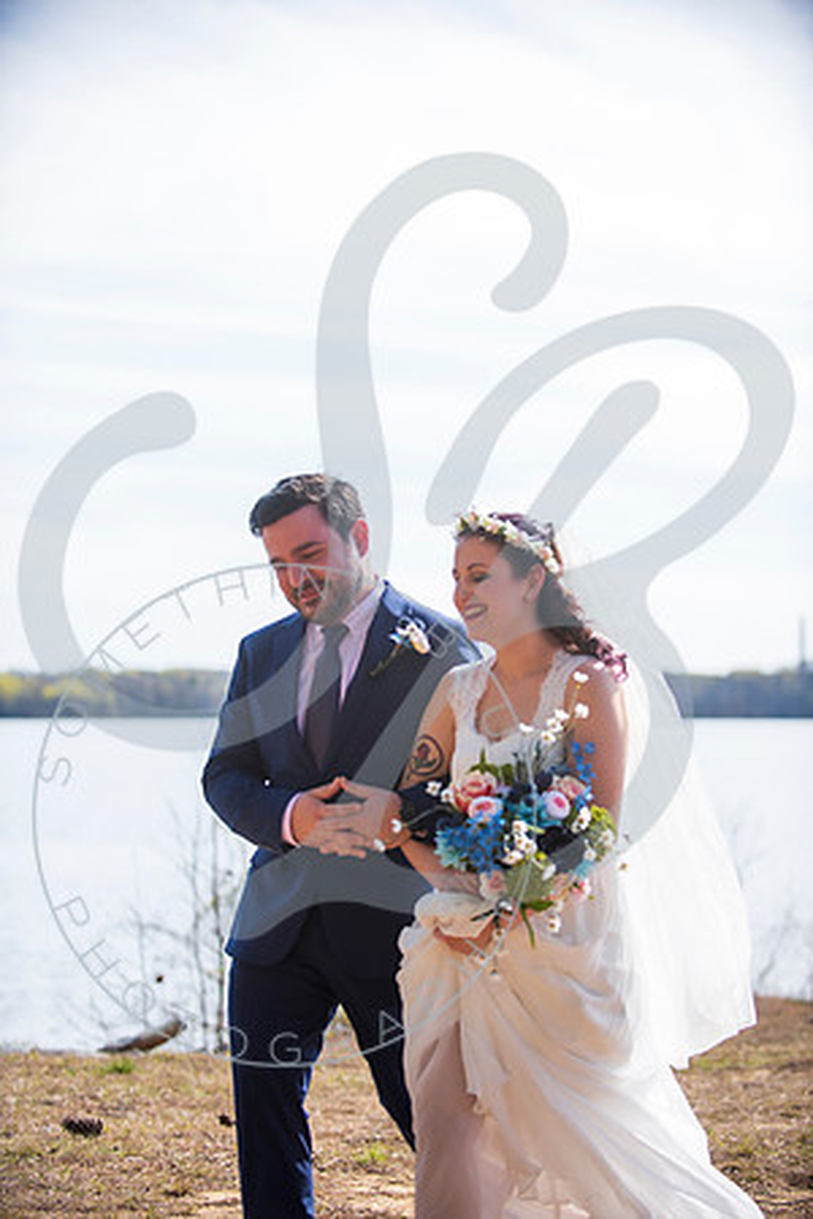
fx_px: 2371
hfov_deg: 19.5
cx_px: 406
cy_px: 610
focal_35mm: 70
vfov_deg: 28.8
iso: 100
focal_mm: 70
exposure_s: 1/800
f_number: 2.8
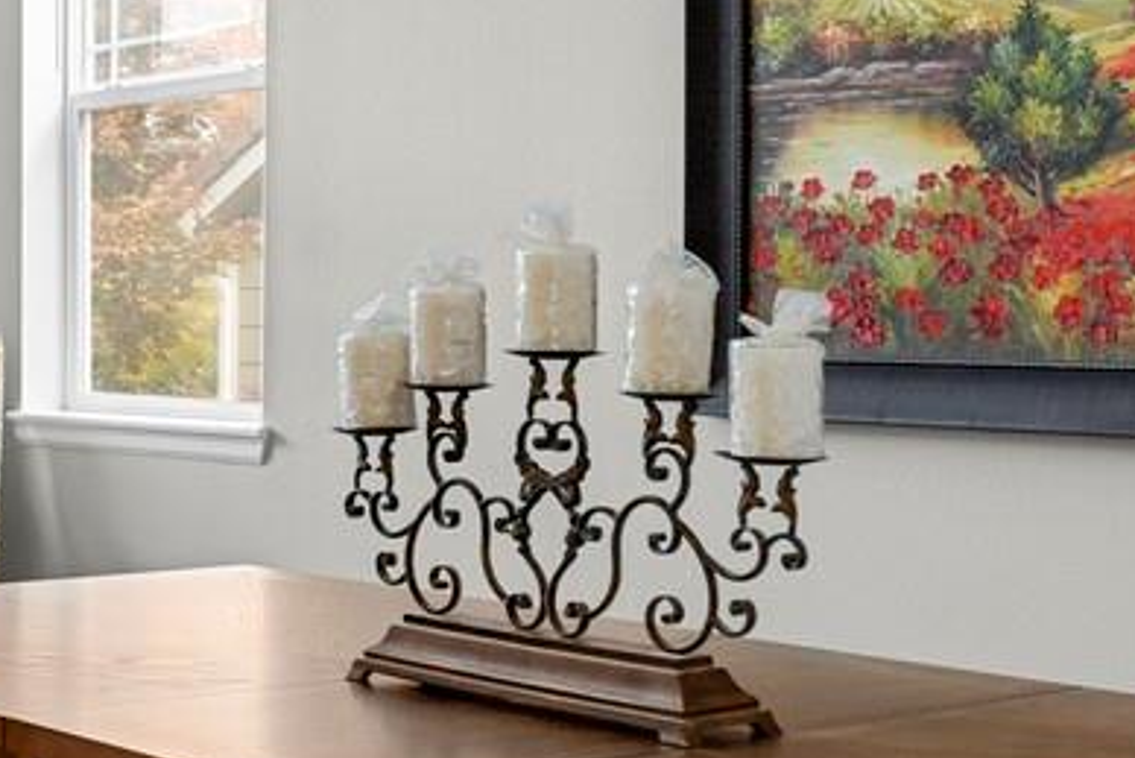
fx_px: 2208
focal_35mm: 70
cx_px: -89
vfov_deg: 19.5
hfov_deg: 26.7
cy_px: 339
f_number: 8
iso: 4000
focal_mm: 17
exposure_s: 1/20
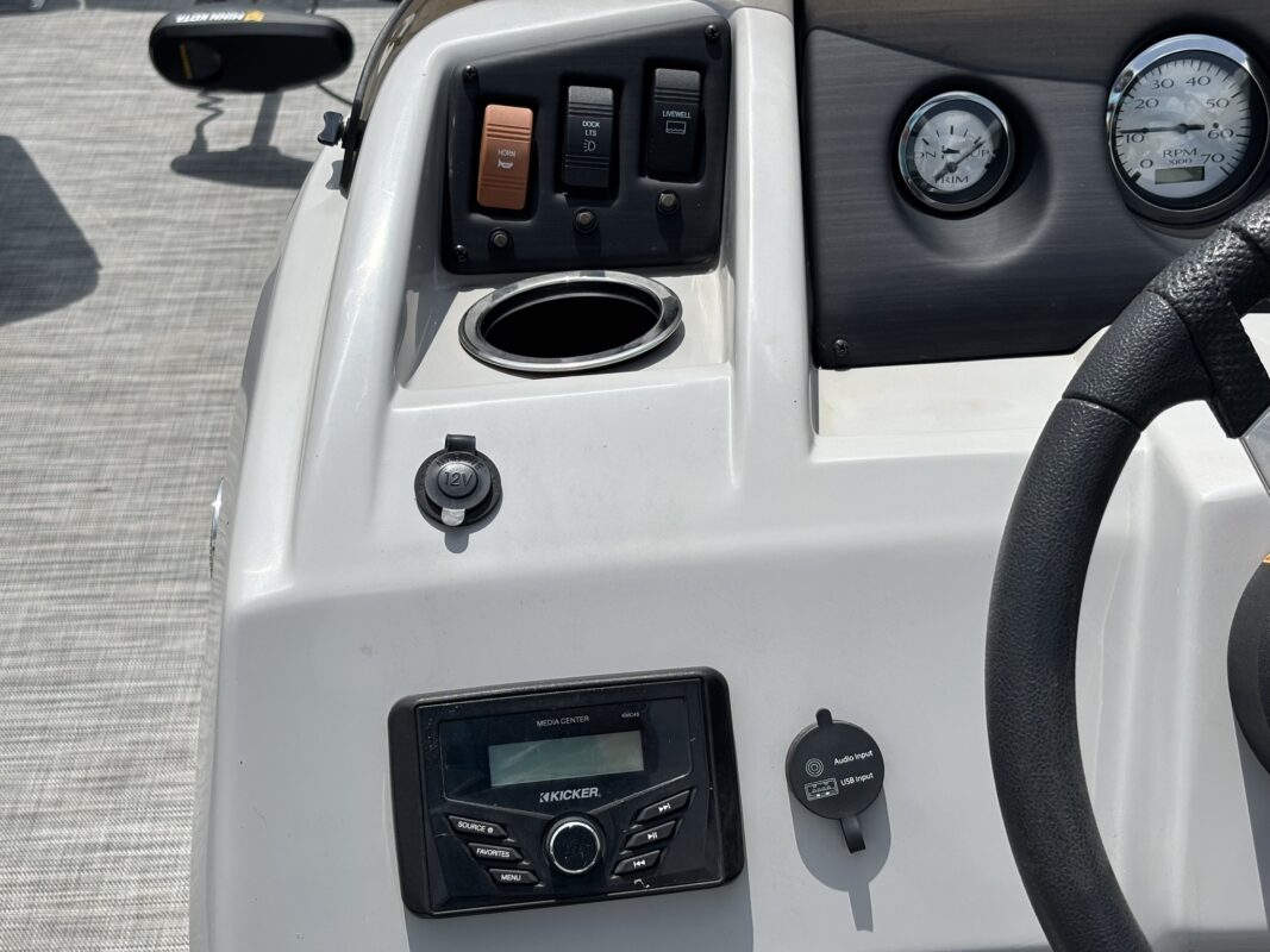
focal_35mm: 52
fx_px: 1908
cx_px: 635
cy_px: 476
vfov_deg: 28.0
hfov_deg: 36.8
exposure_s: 1/4854
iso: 32
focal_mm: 5.96
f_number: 1.6
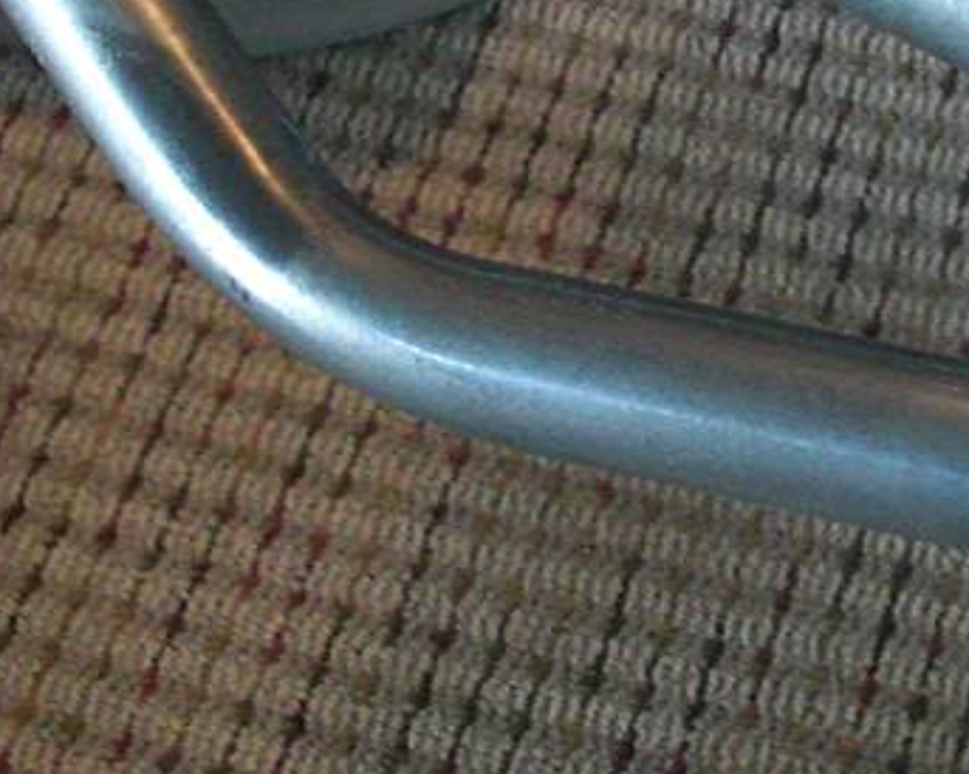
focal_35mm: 105
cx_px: 686
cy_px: 71
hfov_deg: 18.2
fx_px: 3010
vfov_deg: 14.5
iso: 800
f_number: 2.8
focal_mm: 6.3
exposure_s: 1/8
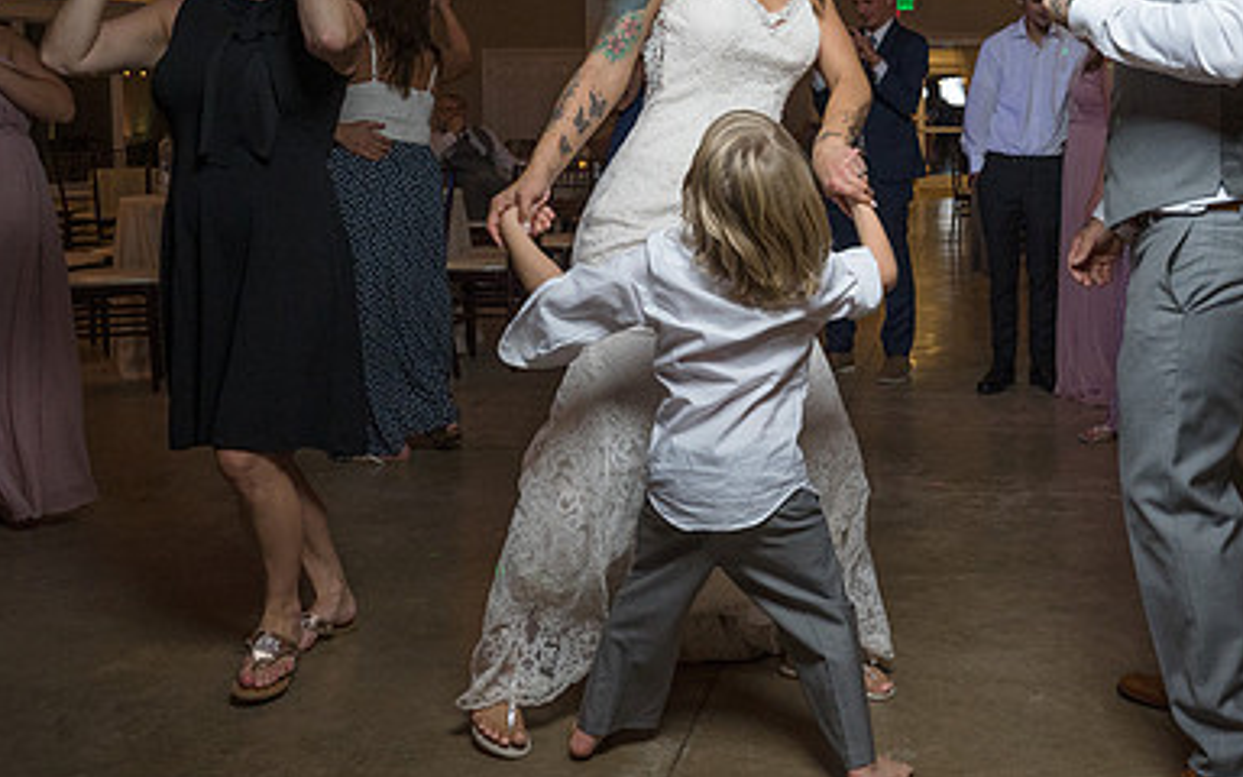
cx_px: 929
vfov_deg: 29.7
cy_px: 262
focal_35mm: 43
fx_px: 1457
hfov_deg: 44.7
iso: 2000
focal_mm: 26
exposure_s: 1/200
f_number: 5.6
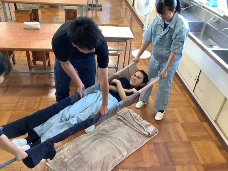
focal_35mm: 31
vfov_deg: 45.4
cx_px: 114
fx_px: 204
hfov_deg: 58.4
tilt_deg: -33.2
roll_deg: -4.6
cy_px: 86
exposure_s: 1/60
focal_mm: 3.3
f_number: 2.4
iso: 125
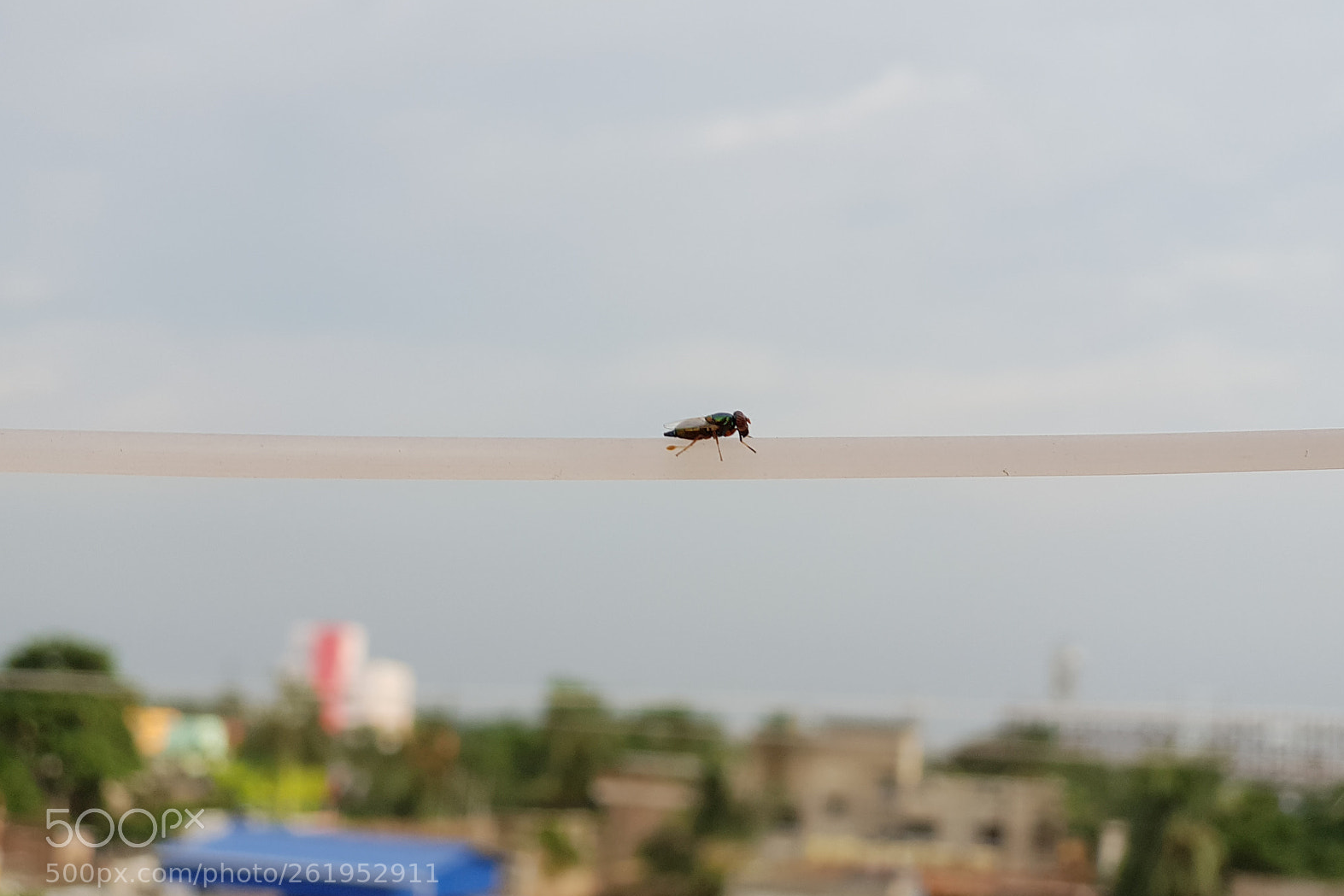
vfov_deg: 24.6
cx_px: 676
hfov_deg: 36.2
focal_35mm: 55
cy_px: 428
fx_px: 2053
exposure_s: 1/157
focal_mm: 6
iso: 25
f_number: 2.4
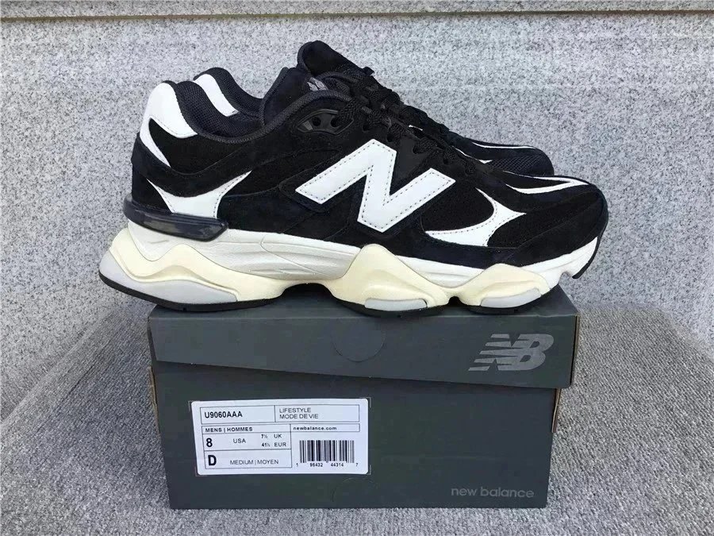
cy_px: 268
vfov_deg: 45.4
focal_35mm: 31
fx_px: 639
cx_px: 357
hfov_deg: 58.4
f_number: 2.4
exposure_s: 1/242
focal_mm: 3.3
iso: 25
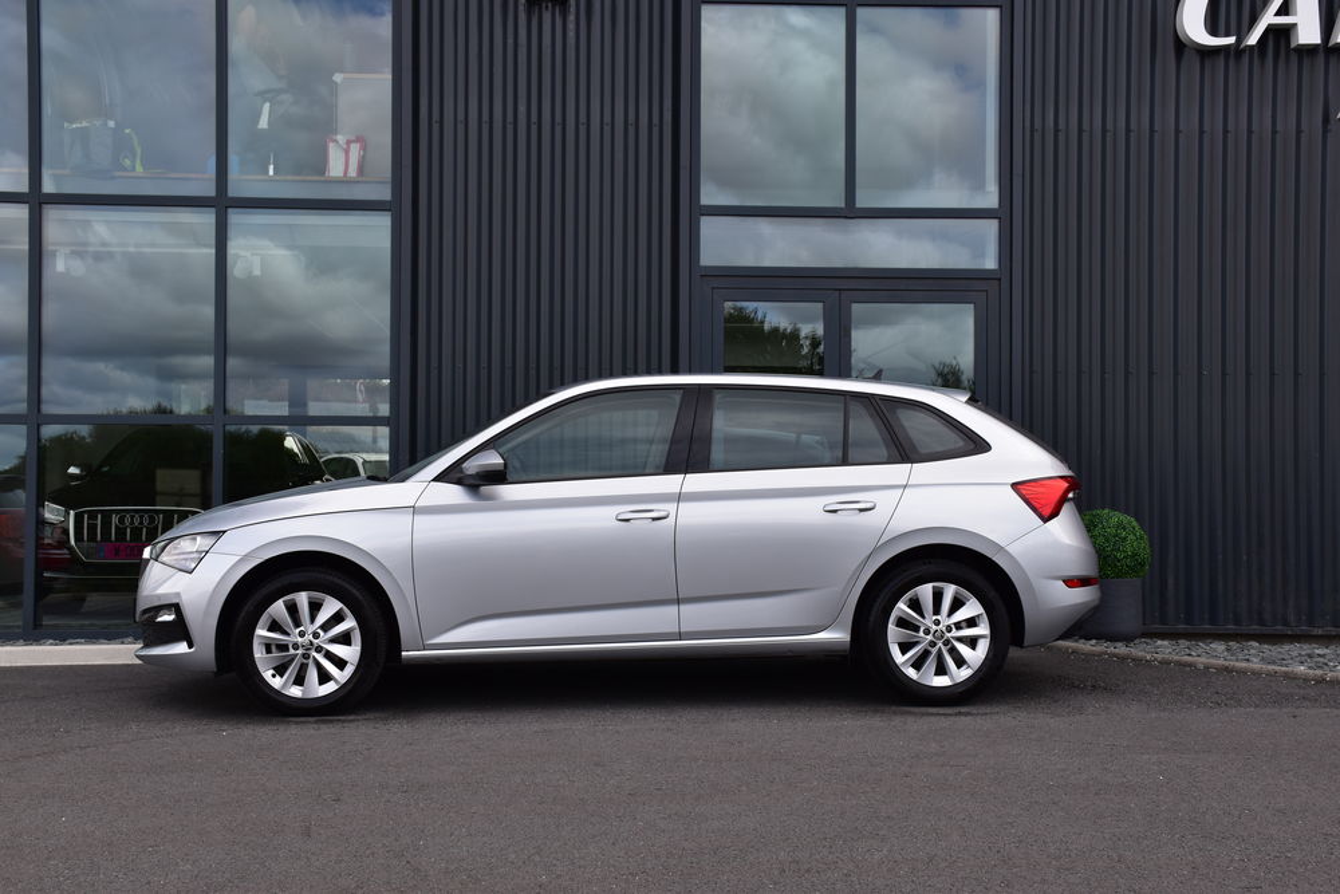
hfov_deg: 47.9
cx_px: 670
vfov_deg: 33.0
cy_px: 447
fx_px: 1508
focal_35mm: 40
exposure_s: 1/250
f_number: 10
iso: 400
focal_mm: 27
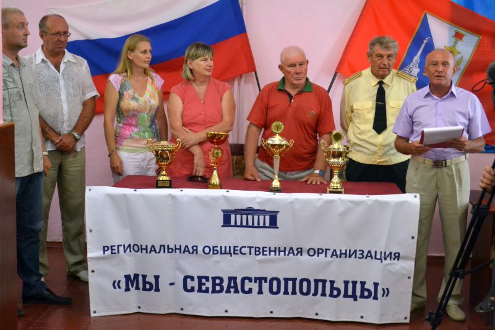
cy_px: 165
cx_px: 248
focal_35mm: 60
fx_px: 825
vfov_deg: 22.6
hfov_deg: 33.4
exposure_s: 1/60
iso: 2500
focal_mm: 40
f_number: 5.3
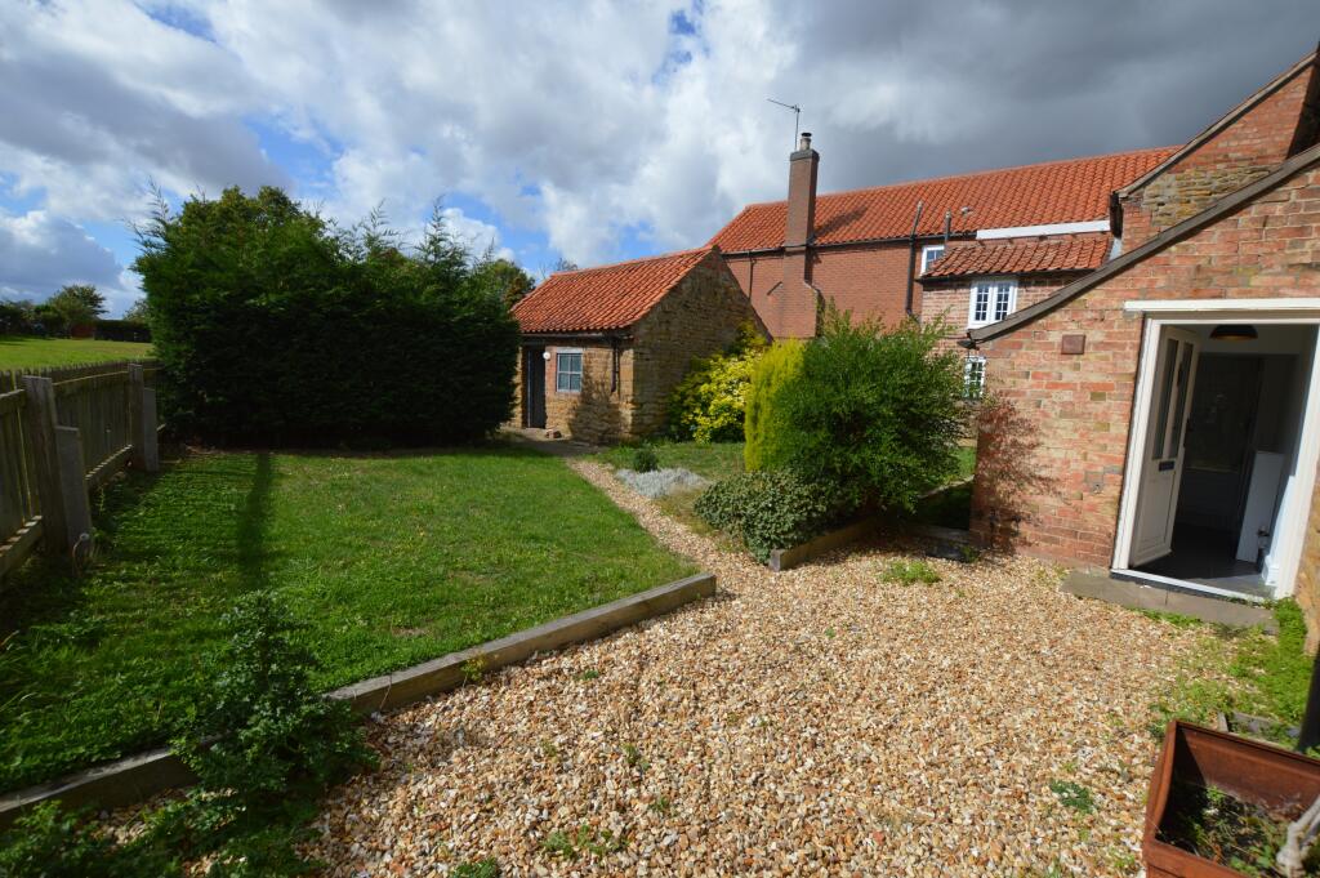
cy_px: 439
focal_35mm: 15
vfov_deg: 77.2
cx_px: 660
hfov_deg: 100.4
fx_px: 550
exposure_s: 1/250
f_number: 8
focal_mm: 10
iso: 100
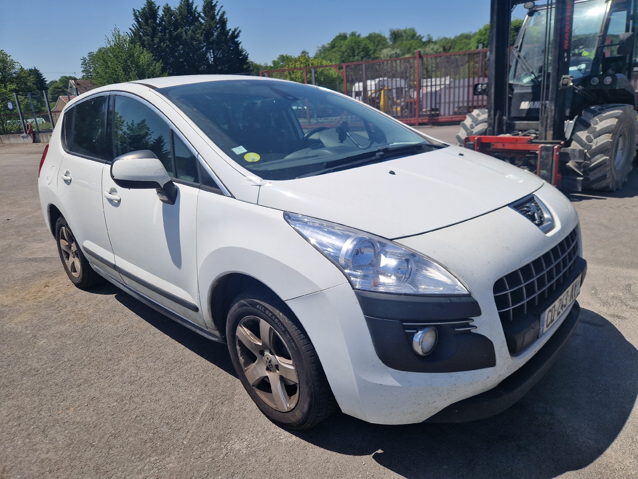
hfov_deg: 73.9
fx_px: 424
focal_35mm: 23
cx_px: 319
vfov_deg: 58.9
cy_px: 240
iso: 50
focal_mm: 5.4
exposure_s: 1/5000
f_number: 1.8
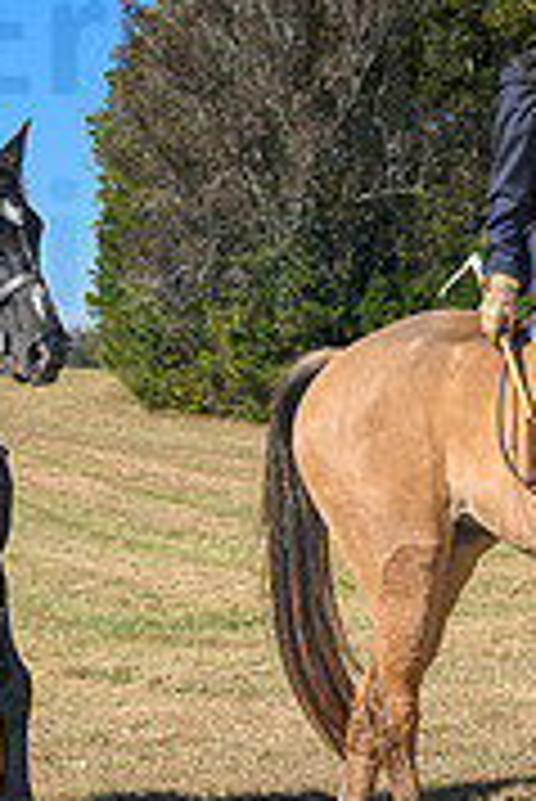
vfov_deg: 16.5
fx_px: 2764
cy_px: 313
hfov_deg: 10.9
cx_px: -59
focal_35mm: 124
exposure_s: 1/500
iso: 64
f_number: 4
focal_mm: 37
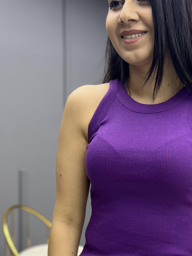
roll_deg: -1.9
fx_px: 436
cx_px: 147
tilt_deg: -7.0
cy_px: 190
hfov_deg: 24.5
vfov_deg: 32.1
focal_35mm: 59
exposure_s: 1/169
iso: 40
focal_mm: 5.7
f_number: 1.5
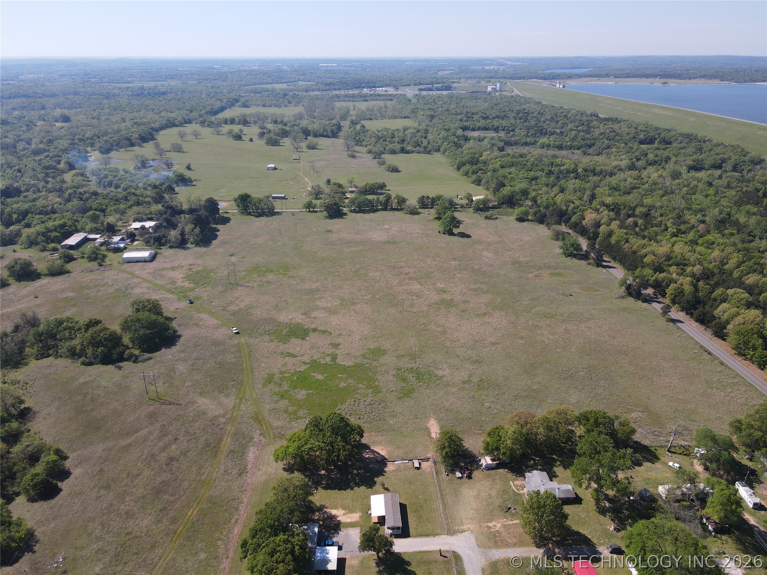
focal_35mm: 24
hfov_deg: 71.6
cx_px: 384
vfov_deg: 56.8
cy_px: 288
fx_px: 532
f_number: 2.8
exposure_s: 1/500
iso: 100
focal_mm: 4.5
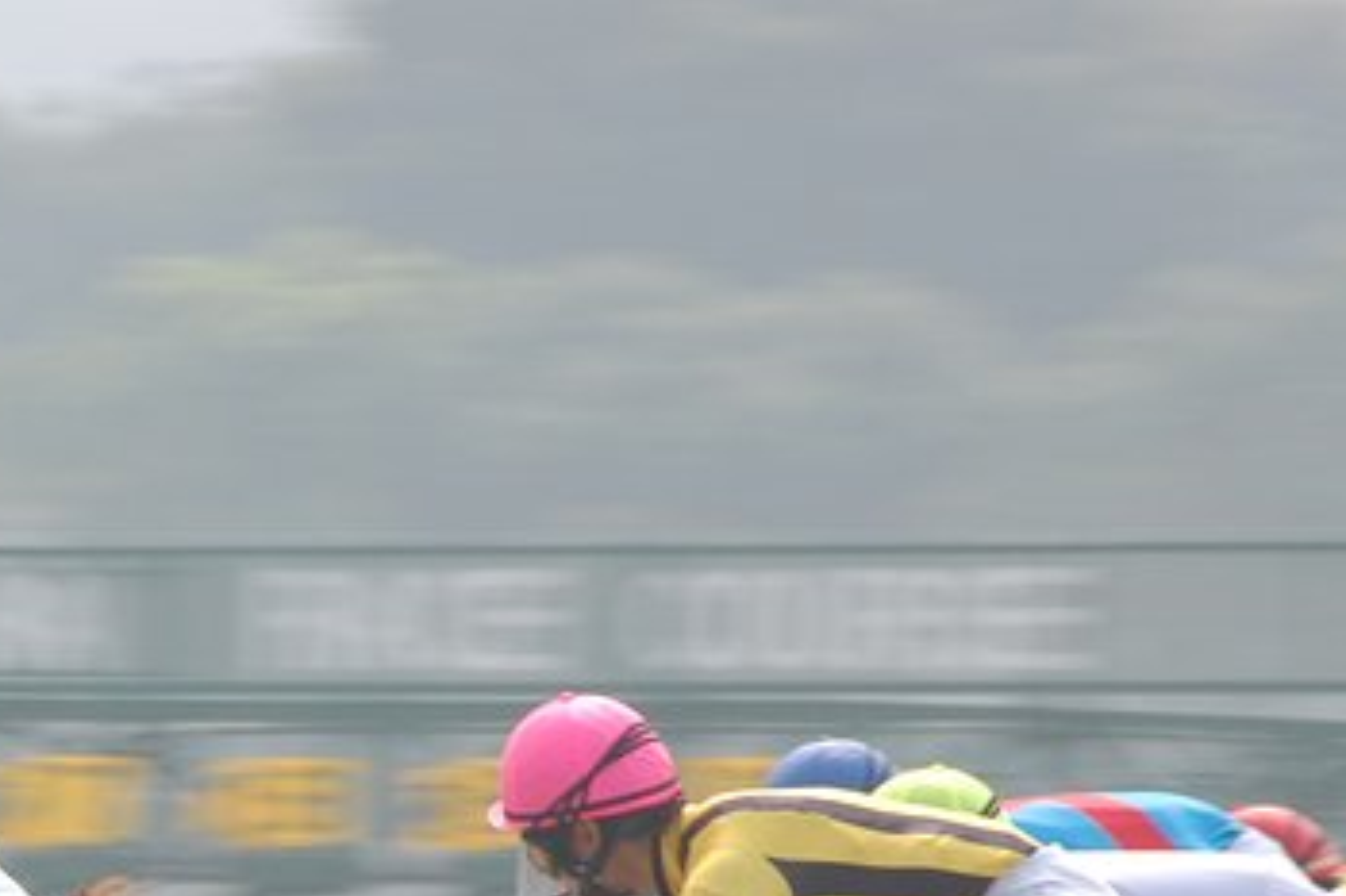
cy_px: 1306
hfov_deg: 2.4
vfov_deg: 1.6
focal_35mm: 877
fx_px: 32773
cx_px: -365
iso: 200
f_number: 18
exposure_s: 1/125
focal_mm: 200
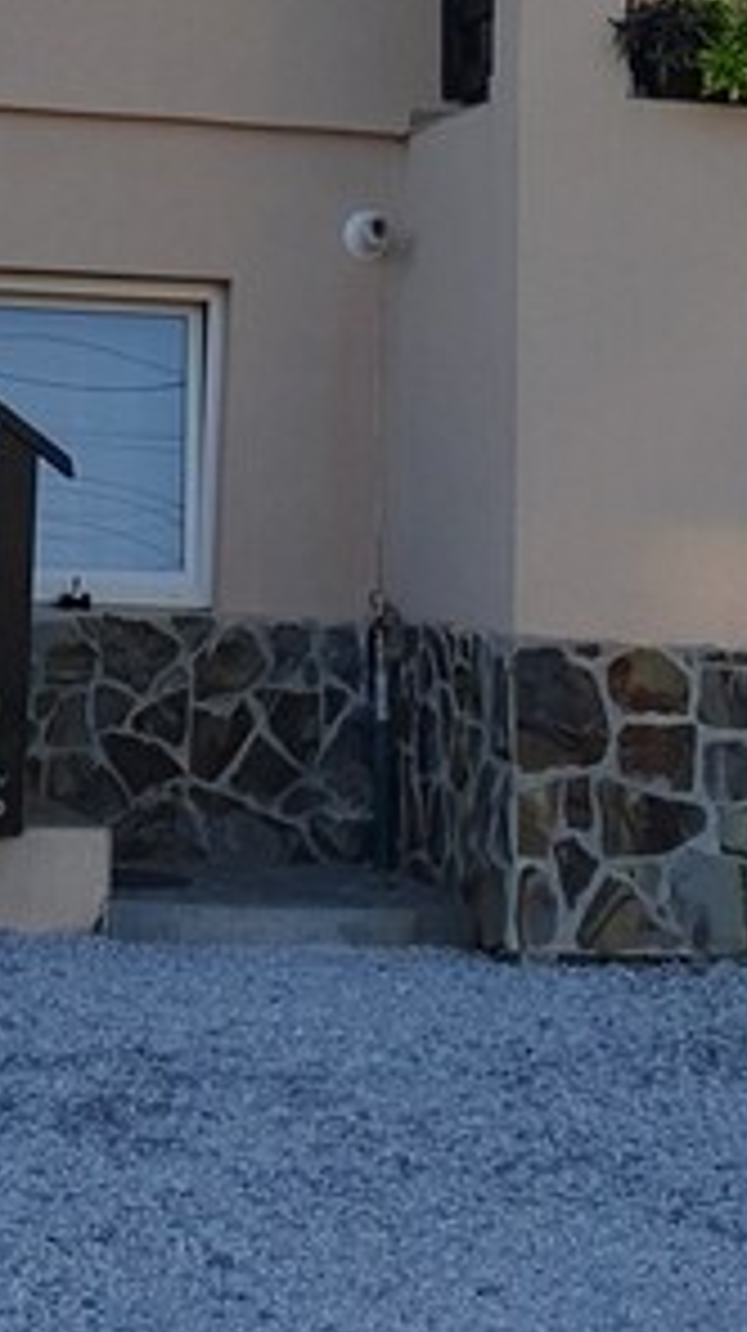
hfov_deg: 12.3
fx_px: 3459
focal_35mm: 98
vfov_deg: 18.8
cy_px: -752
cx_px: 230
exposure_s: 1/692
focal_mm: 4.3
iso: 50
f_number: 2.4
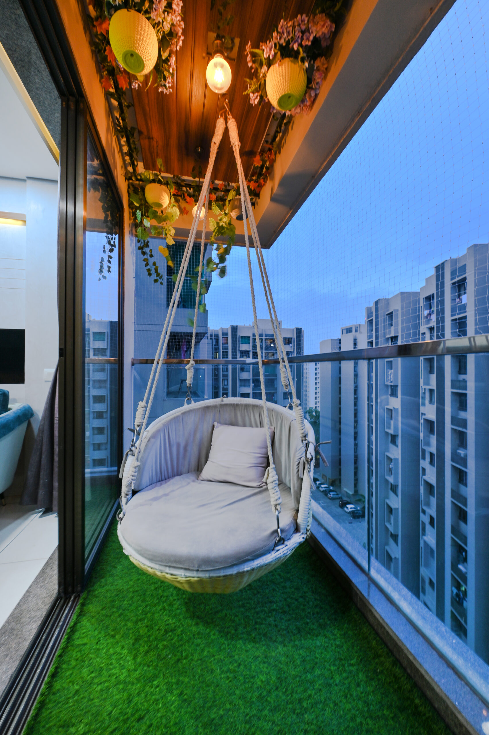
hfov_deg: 81.1
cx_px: 244
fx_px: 286
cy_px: 368
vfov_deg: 104.3
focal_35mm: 14
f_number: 8
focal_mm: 14
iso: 125
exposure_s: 1/8
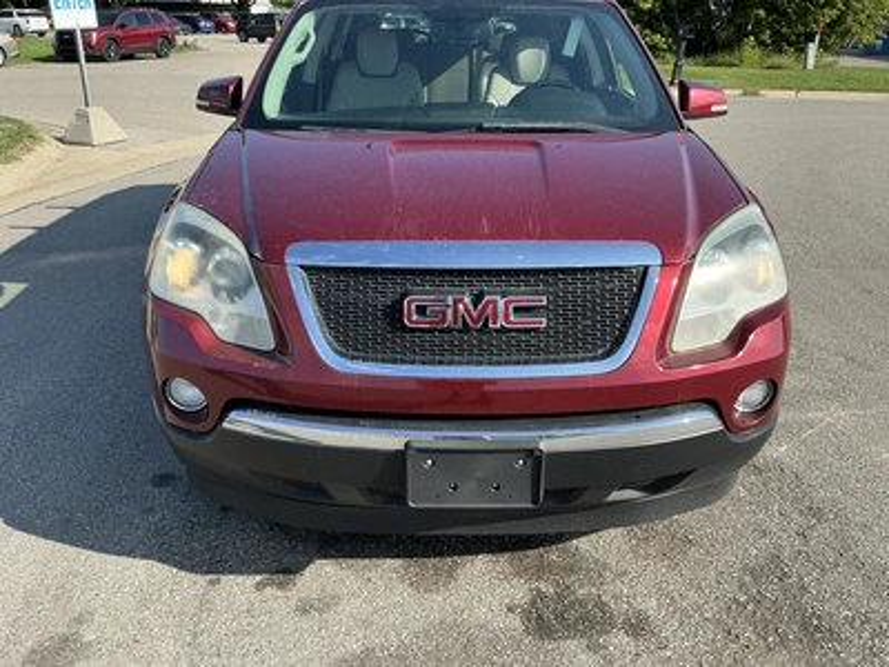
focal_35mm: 28
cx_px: 444
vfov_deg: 49.7
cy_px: 334
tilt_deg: -23.9
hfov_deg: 63.4
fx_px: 719
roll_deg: -0.6
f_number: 1.8
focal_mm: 3
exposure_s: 1/829
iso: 25
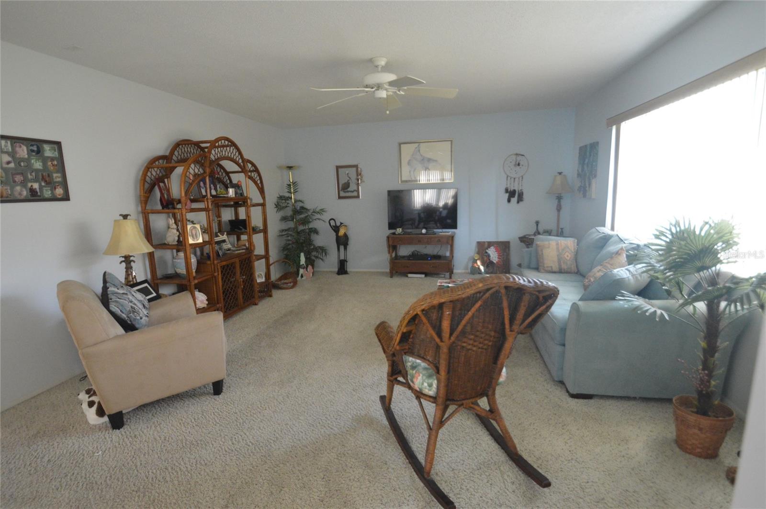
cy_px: 254
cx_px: 383
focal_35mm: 17
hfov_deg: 92.5
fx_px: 367
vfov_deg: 69.5
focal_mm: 11.5
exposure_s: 1/60
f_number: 3.5
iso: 2200
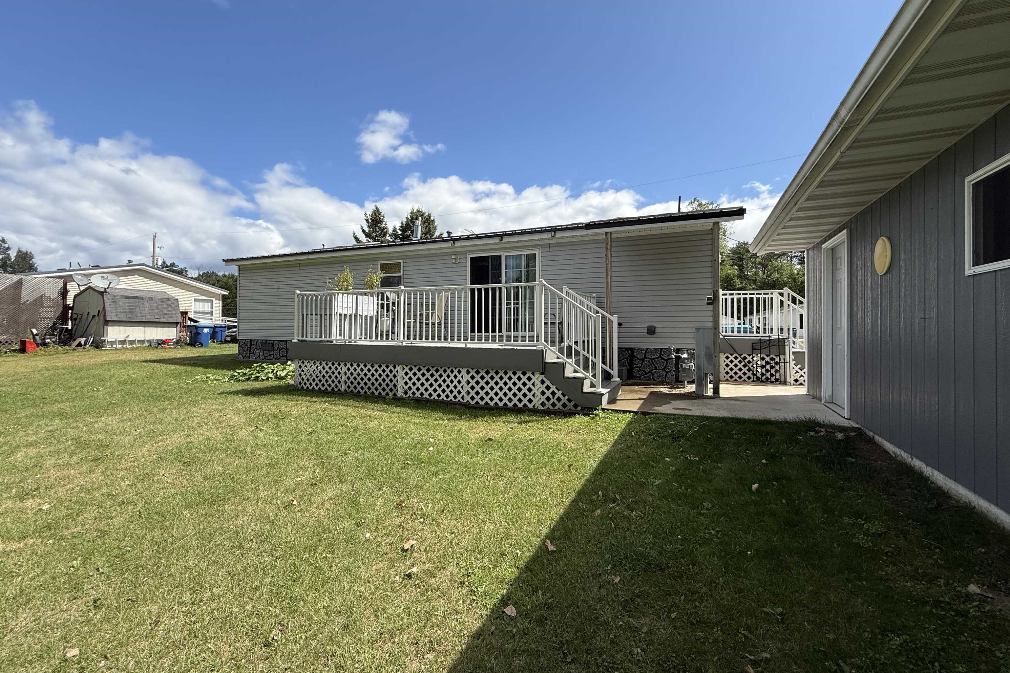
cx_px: 519
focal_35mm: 15
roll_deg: -0.1
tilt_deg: +1.3
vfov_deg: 77.3
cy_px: 325
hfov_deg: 100.4
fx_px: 421
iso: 50
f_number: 2.2
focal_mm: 2.22
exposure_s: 1/1656
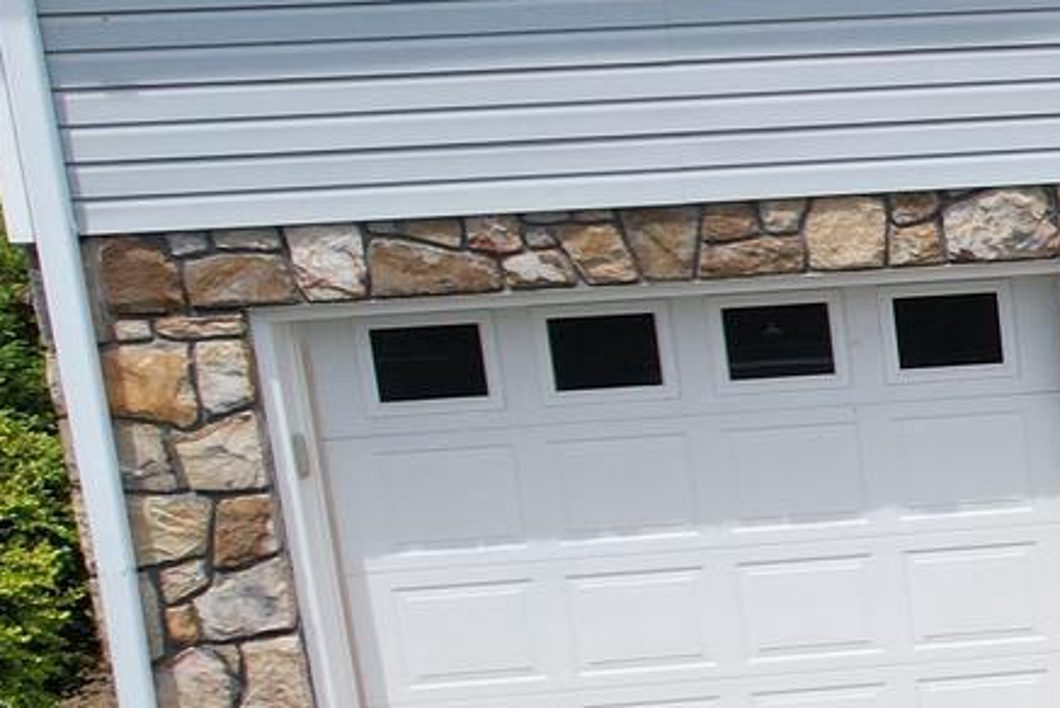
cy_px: 428
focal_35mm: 103
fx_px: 3035
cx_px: 2021
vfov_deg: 13.3
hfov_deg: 16.1
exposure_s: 1/2000
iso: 140
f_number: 2.8
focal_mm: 8.38
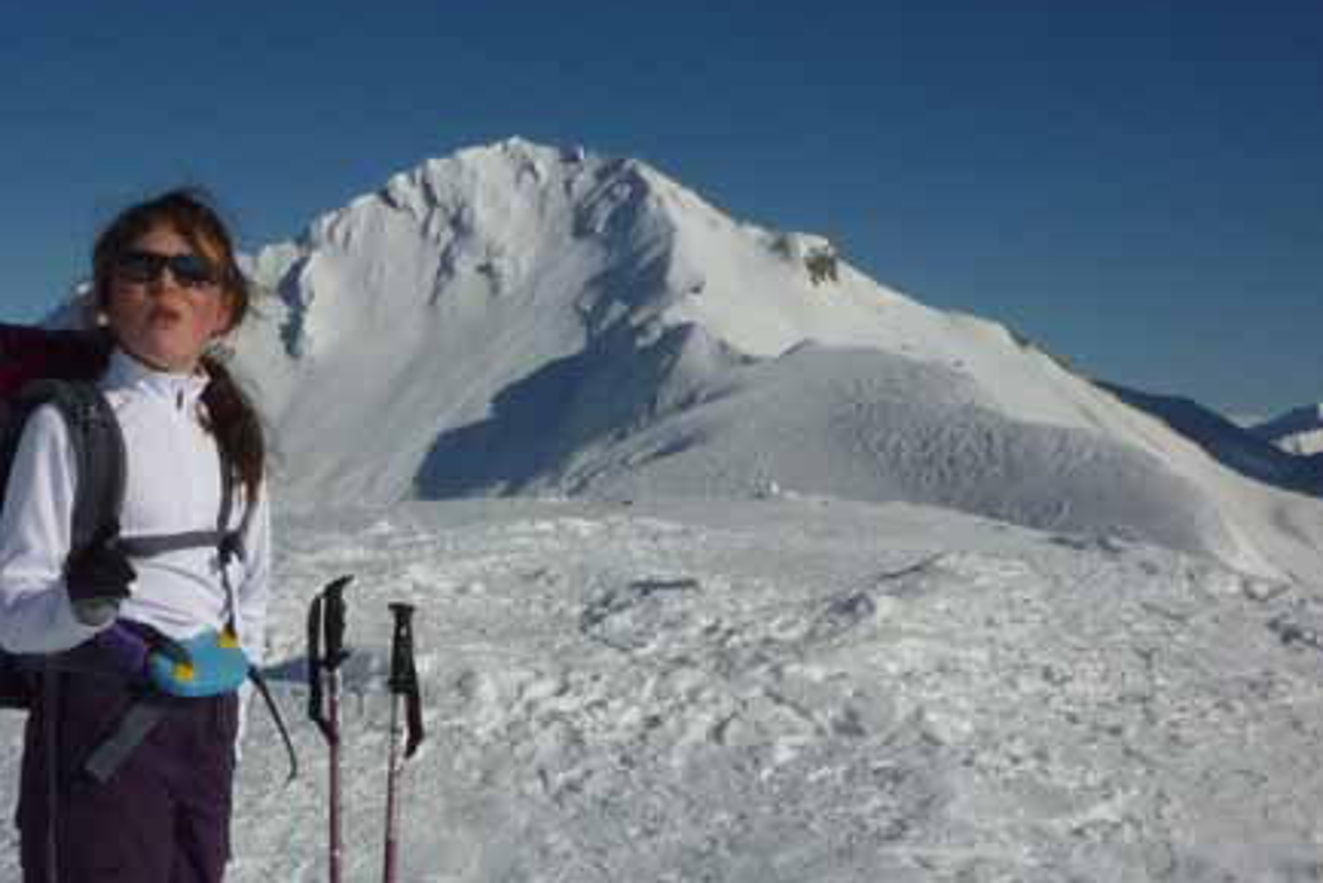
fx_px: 1764
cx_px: 437
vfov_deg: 27.8
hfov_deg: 40.6
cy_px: 636
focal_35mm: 48
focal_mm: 4.4
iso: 100
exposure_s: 1/640
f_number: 8
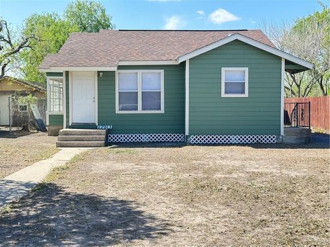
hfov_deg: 39.7
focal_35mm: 48
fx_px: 458
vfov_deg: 30.3
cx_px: 165
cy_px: 124
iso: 64
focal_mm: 6.86
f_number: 1.78
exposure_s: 1/767
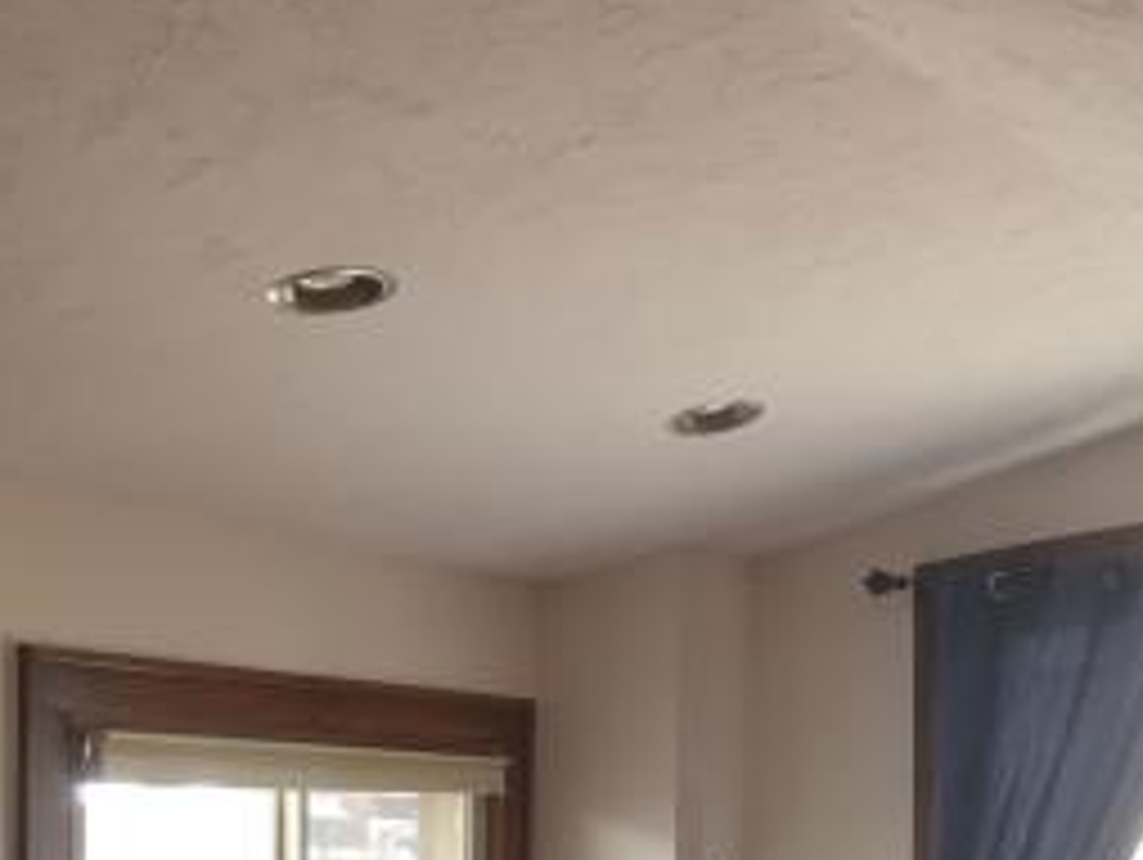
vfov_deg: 19.3
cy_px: 950
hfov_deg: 25.0
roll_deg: -1.7
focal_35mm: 73
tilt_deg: -3.5
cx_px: 1210
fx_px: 2413
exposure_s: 1/30
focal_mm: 4.15
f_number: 2.2
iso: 40
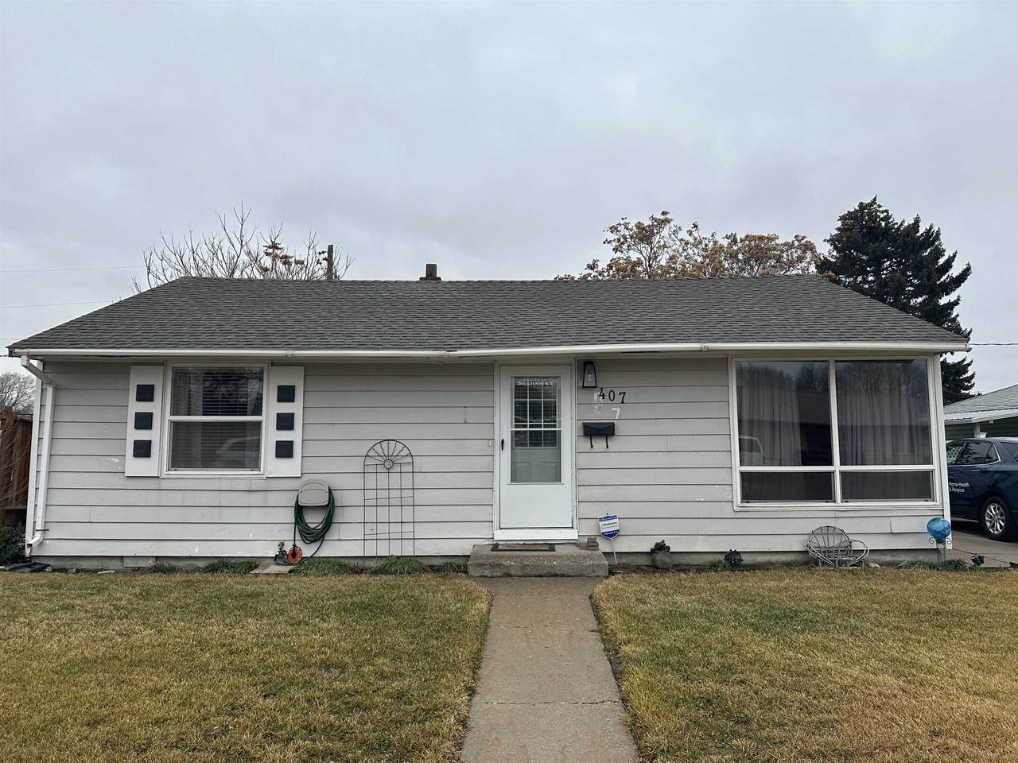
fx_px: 706
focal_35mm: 24
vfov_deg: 56.8
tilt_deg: +1.4
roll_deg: +0.8
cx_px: 509
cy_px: 382
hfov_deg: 71.6
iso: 80
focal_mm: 6.86
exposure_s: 1/1495
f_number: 1.78
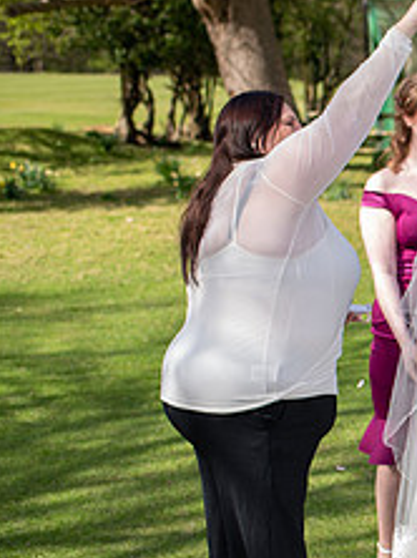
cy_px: 362
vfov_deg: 22.2
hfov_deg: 15.3
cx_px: 658
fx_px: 1416
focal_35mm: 88
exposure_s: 1/500
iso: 100
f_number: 2.8
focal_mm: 35
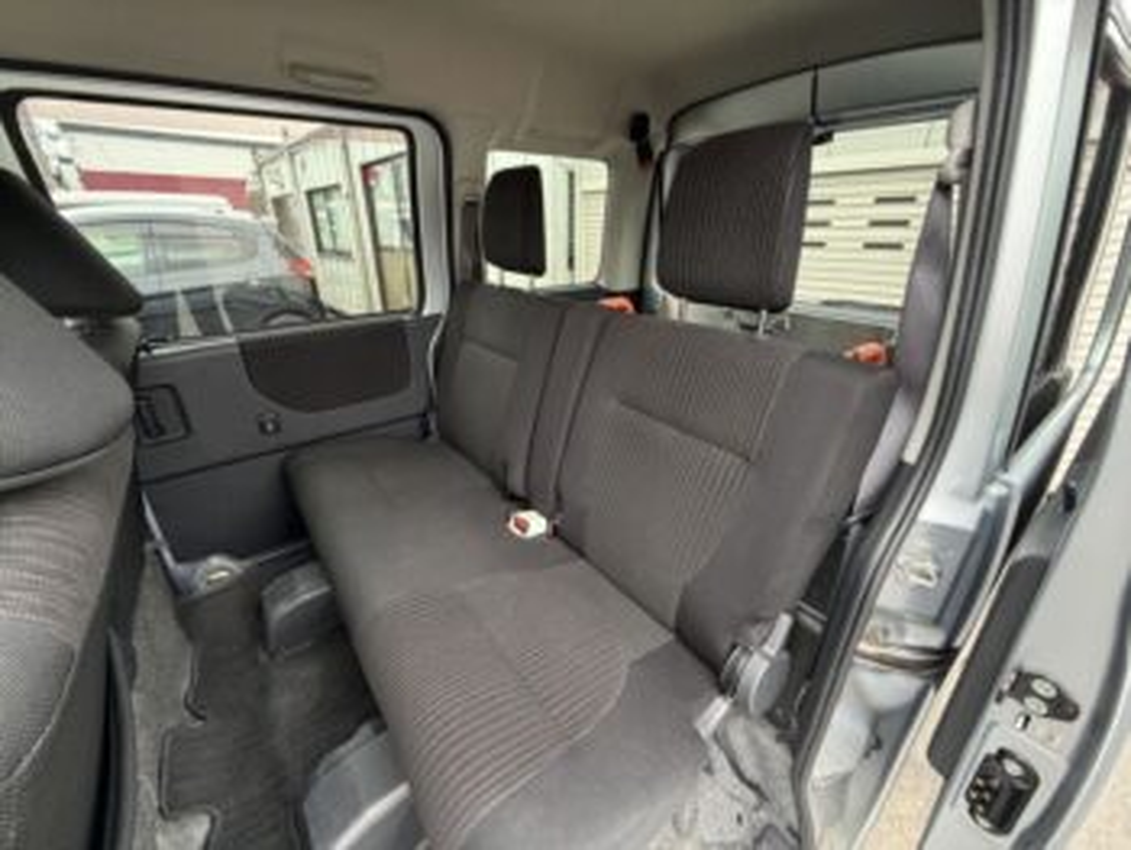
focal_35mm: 14
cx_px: 566
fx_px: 458
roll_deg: +0.4
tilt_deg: -22.7
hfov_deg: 102.0
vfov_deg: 85.7
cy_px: 425
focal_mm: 2.22
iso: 320
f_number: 2.2
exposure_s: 1/79
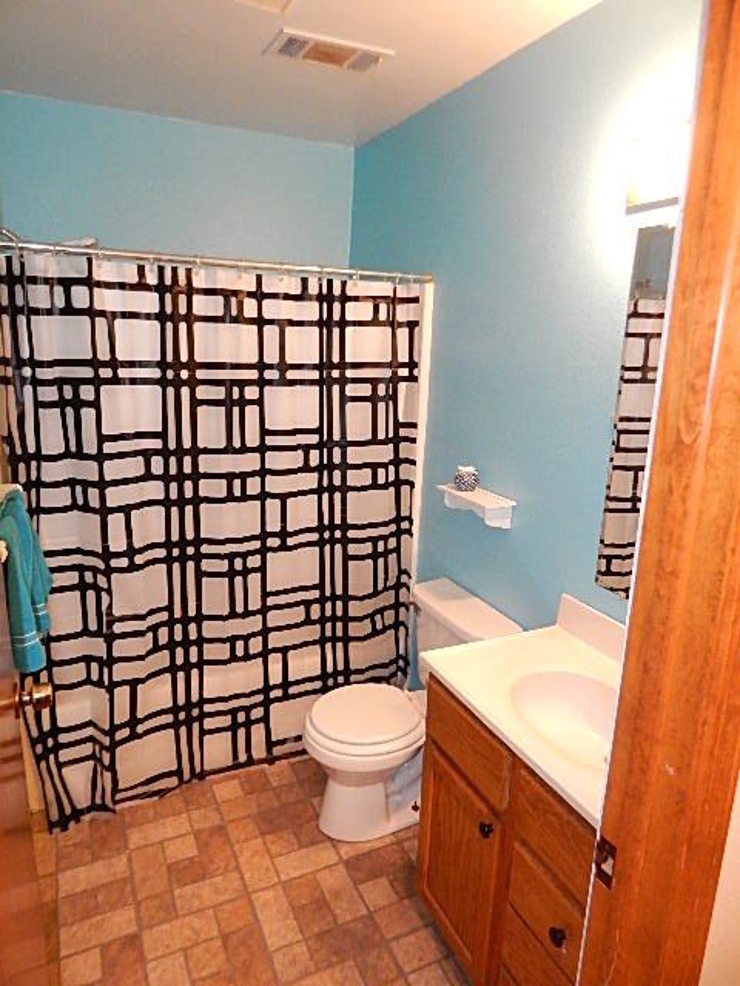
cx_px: 370
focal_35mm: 23
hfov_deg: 58.9
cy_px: 493
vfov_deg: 73.9
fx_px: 656
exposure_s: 1/15
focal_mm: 4
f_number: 3
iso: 800
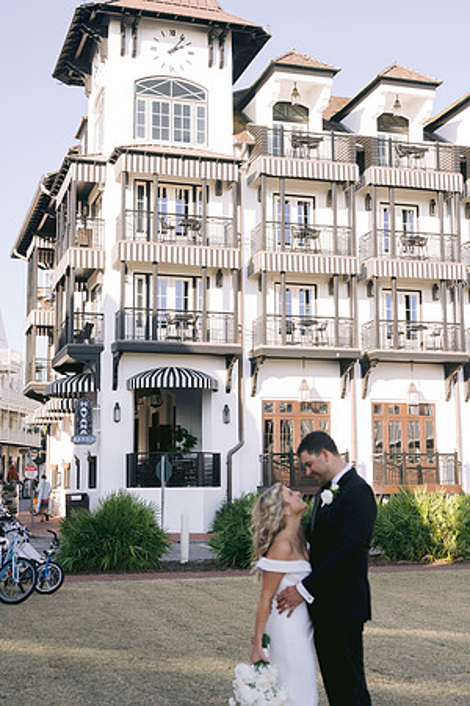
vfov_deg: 39.6
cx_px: 235
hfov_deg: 27.0
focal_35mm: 50
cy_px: 353
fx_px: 979
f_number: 4
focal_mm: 50
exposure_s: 1/640
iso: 200
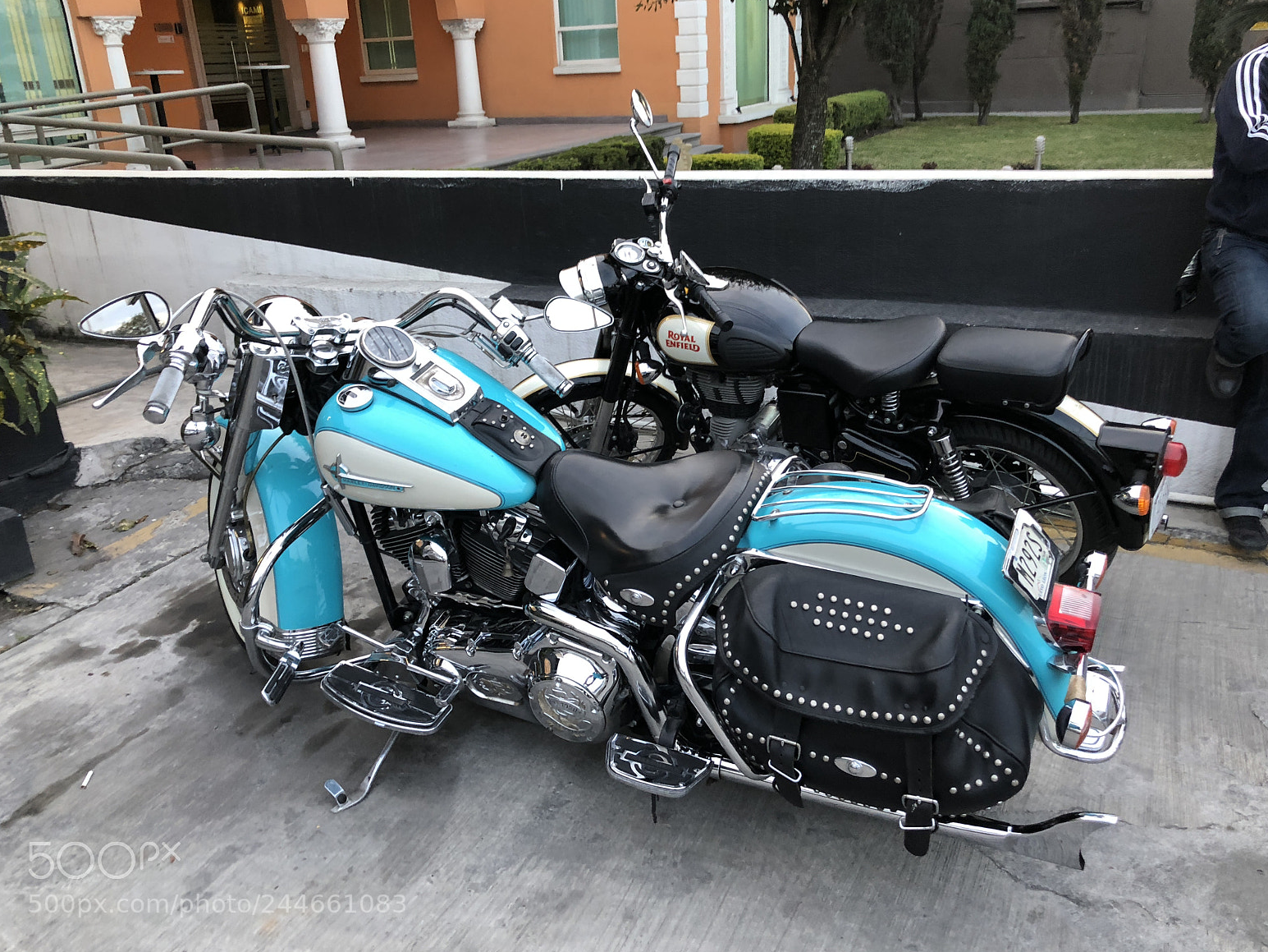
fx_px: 1062
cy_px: 476
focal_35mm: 29
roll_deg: +2.1
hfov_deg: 61.7
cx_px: 634
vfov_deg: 48.2
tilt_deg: -20.0
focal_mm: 4
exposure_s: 1/15
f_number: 1.8
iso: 40
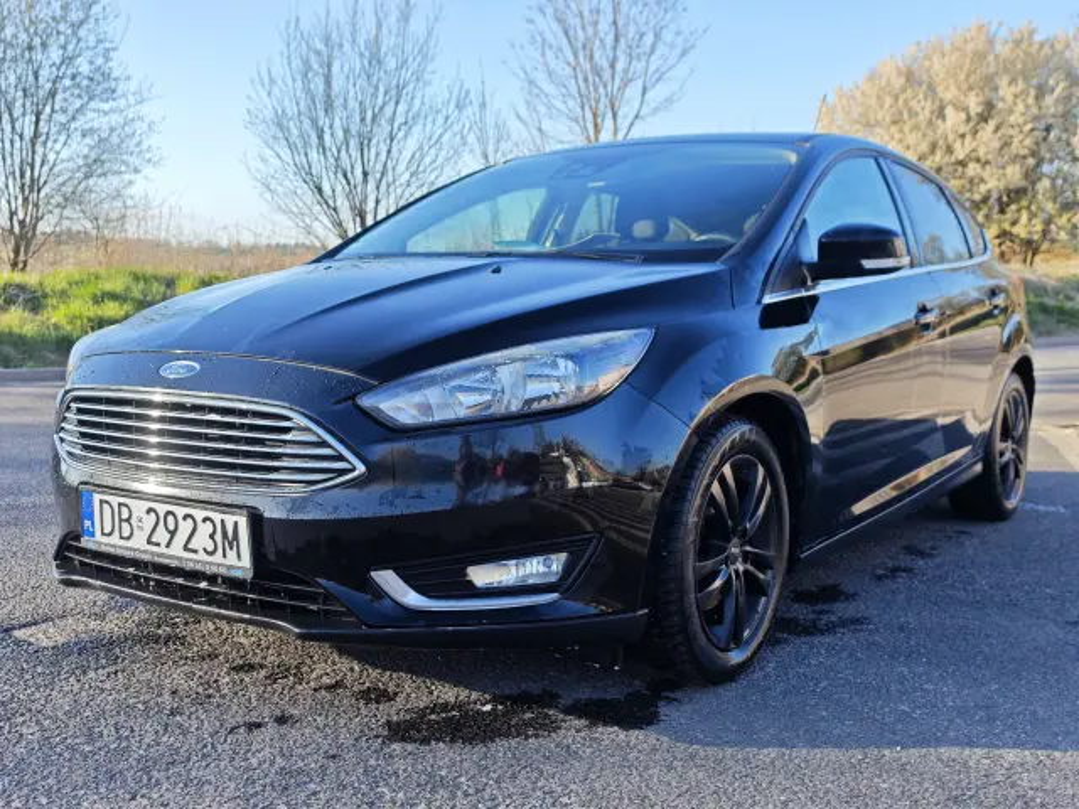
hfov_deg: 50.1
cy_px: 404
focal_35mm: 37
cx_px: 540
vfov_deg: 38.7
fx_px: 1153
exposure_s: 1/659
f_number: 2
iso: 50
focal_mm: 8.72
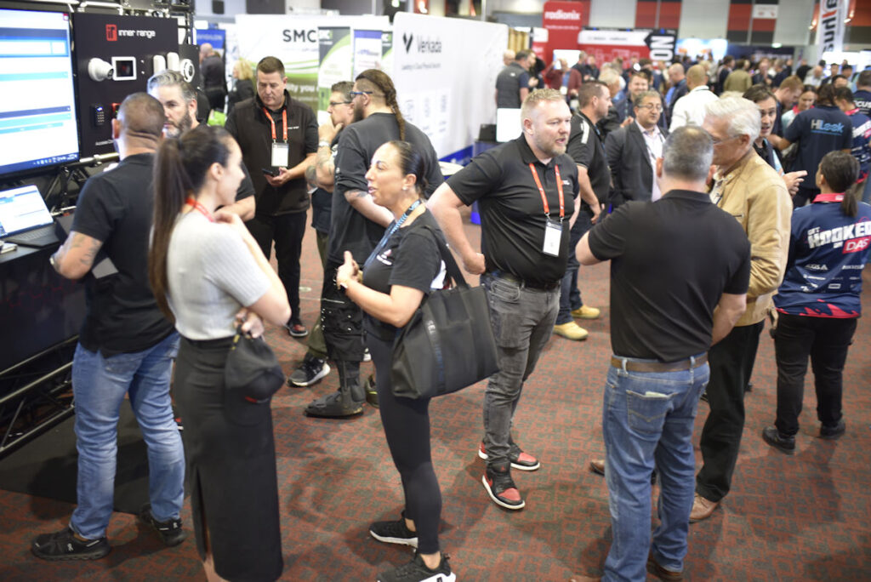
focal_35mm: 35
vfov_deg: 37.9
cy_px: 291
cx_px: 436
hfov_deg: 54.4
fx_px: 847
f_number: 1.4
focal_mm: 35
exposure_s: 1/60
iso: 900
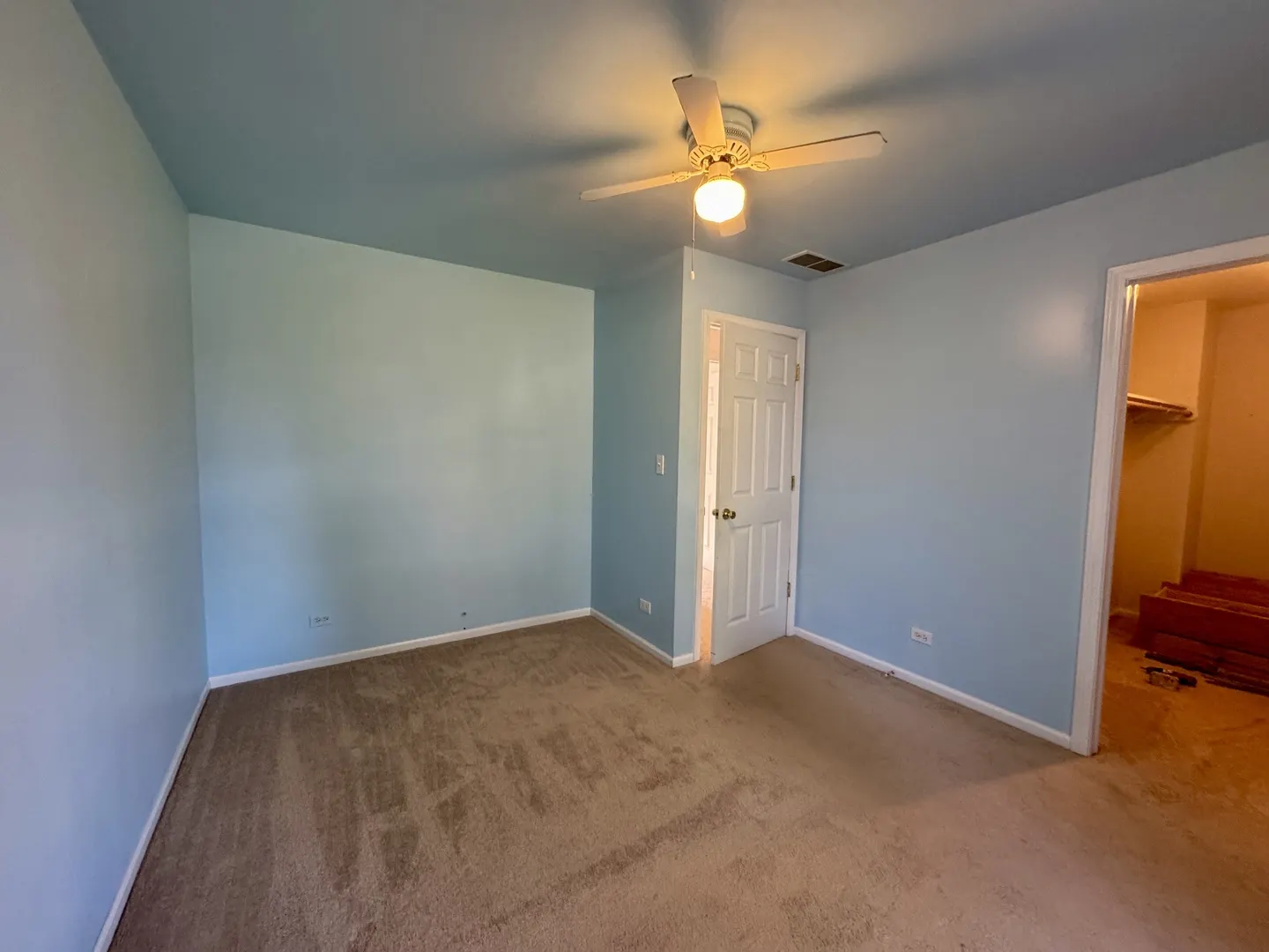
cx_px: 634
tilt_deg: -4.6
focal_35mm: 14
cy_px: 476
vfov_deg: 85.7
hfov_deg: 102.1
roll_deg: -0.9
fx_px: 513
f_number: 2.2
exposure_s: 1/60
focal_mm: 2.22
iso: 320
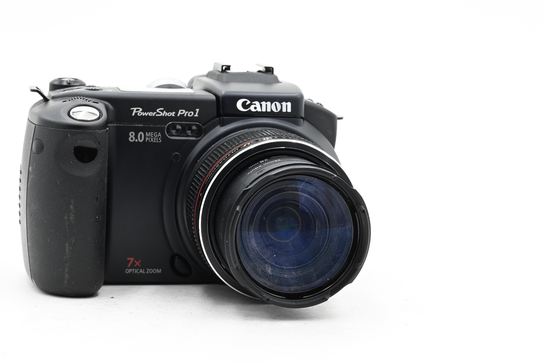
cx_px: 272
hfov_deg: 27.0
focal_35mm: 75
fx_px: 1135
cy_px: 182
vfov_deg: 18.2
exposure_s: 1/160
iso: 1000
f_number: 13
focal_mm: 50
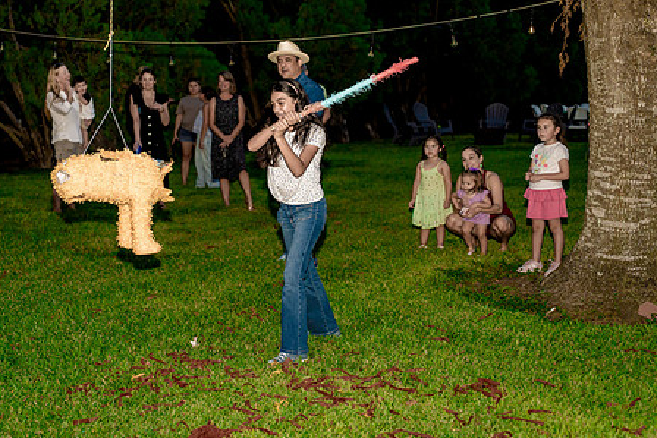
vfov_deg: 20.6
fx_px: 1205
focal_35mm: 66
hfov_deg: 30.4
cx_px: 254
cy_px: 198
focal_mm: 51
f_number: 3.2
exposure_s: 1/250
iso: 2000
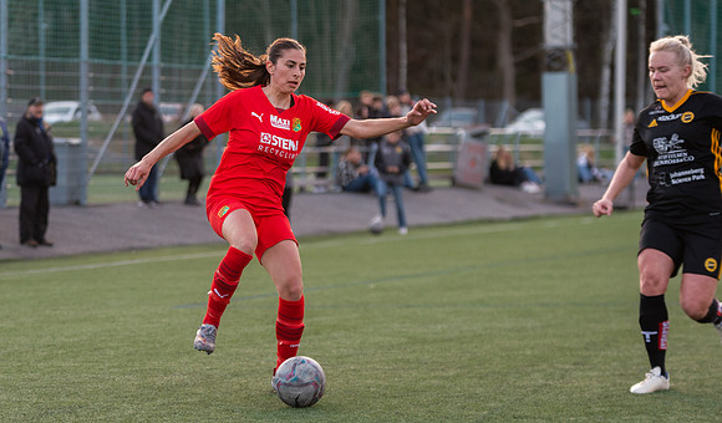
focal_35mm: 145
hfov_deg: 14.7
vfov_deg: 8.6
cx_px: 241
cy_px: 253
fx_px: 2802
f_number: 3.2
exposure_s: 1/640
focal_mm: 105
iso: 2000
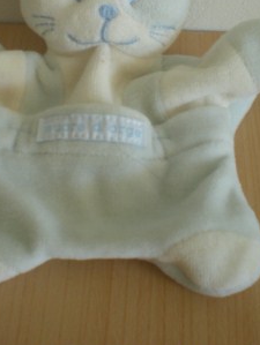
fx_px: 660
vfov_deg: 28.9
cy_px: 87
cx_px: 90
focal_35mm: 66
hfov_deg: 22.2
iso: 200
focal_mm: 6.3
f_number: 3.1
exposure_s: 1/42.8
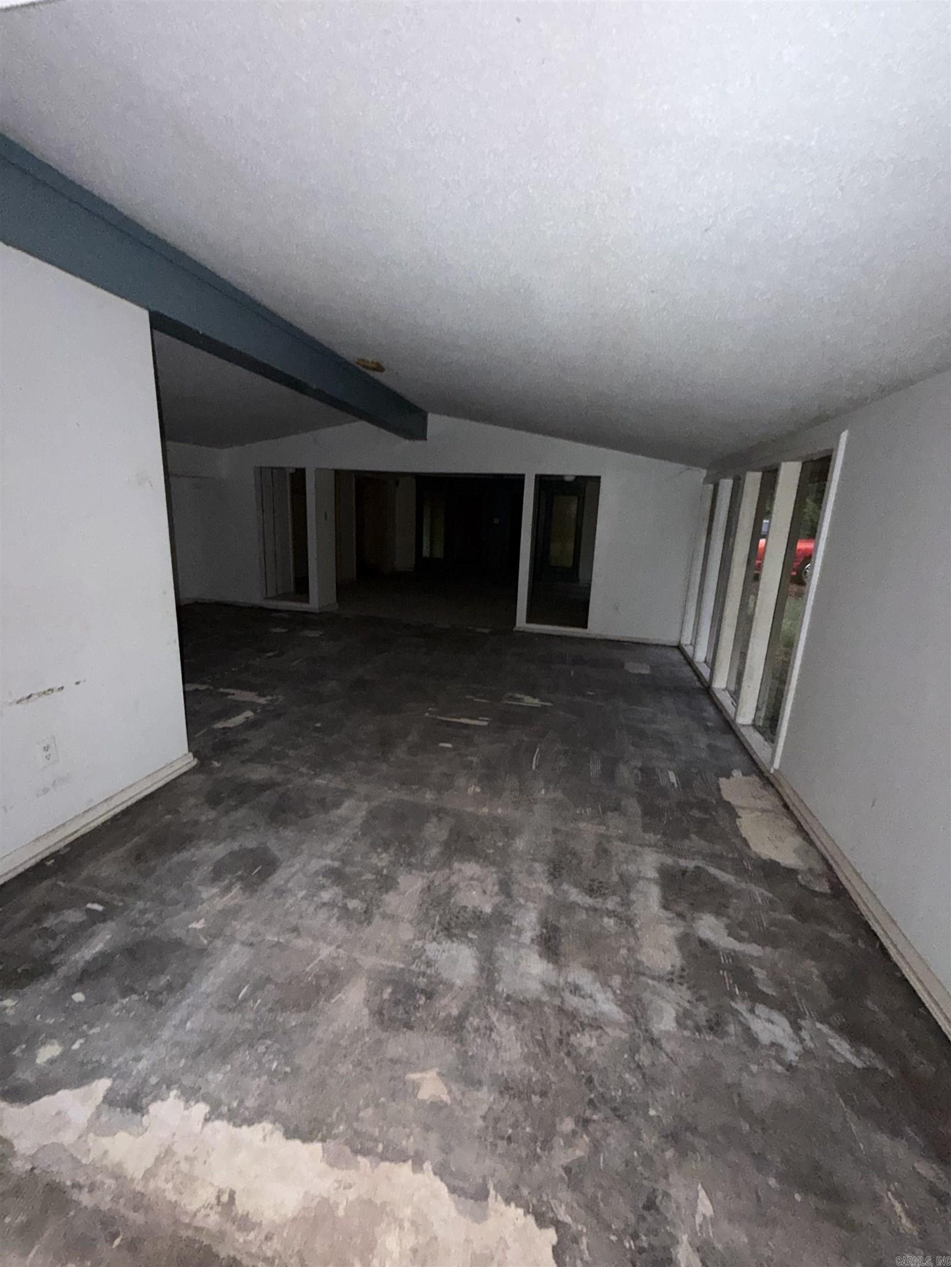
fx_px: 513
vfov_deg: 102.1
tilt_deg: -12.1
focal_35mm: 14
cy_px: 634
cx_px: 476
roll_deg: -2.5
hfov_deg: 85.7
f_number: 2.2
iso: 500
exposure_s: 1/24
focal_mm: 2.22
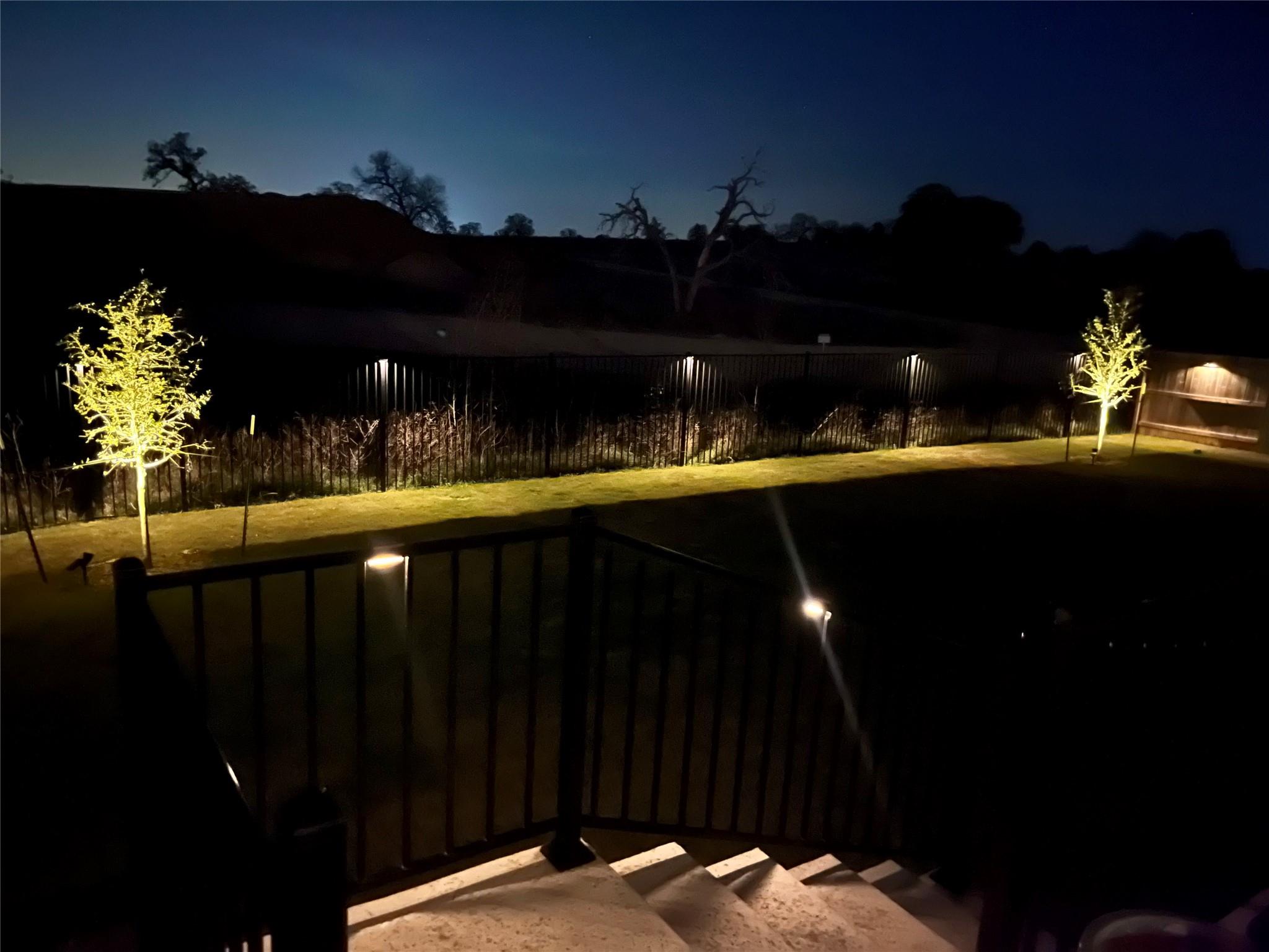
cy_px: 476
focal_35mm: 26
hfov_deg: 67.3
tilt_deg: -12.7
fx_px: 953
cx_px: 634
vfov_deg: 53.1
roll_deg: -2.8
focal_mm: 5.1
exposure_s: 1/5
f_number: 1.6
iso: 12500
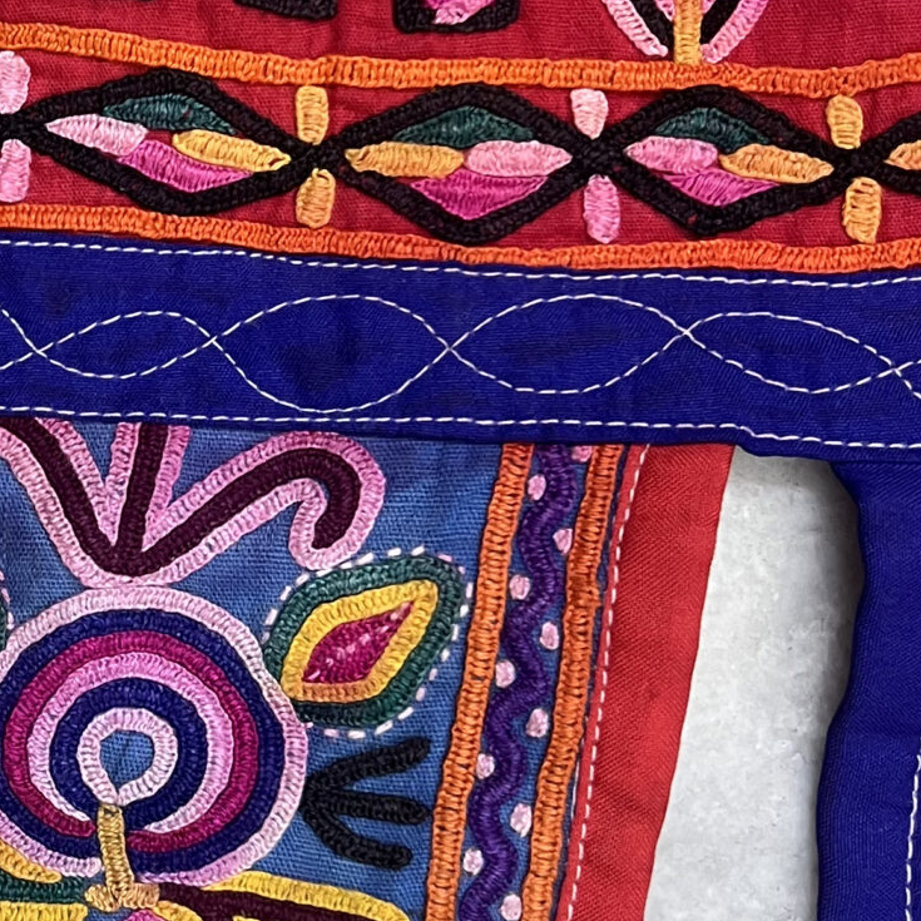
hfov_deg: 20.1
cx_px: -234
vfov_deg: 21.6
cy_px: 434
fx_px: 2408
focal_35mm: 80
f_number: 1.6
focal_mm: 5.1
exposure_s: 1/50
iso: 80
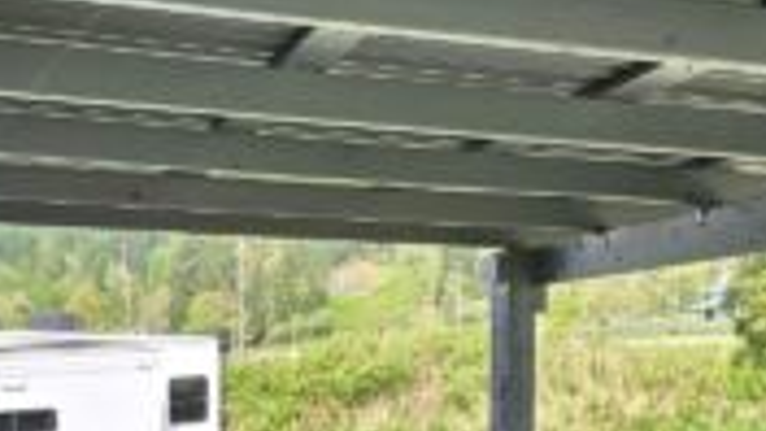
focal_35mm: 57
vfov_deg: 19.7
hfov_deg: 36.6
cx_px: 344
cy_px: 531
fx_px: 1158
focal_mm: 6.3
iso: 12
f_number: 1.7
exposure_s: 1/231
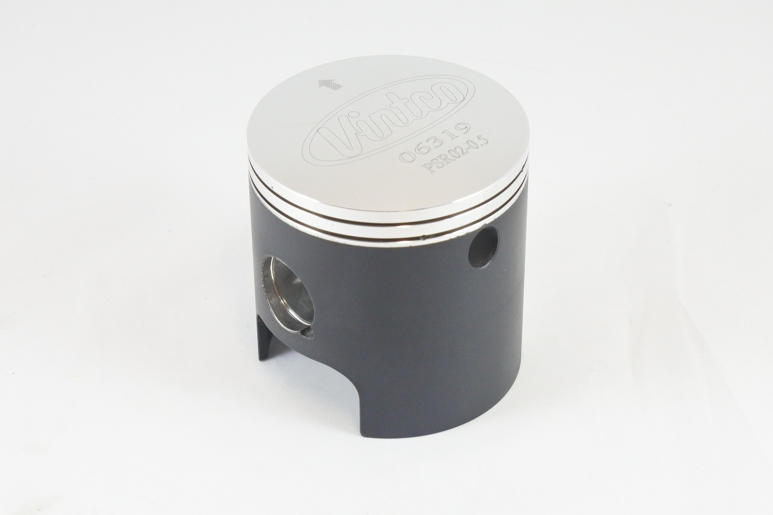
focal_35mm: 75
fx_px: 1610
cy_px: 258
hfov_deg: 27.0
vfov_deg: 18.2
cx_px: 386
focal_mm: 27.9
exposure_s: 1/80
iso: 800
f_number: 5.6
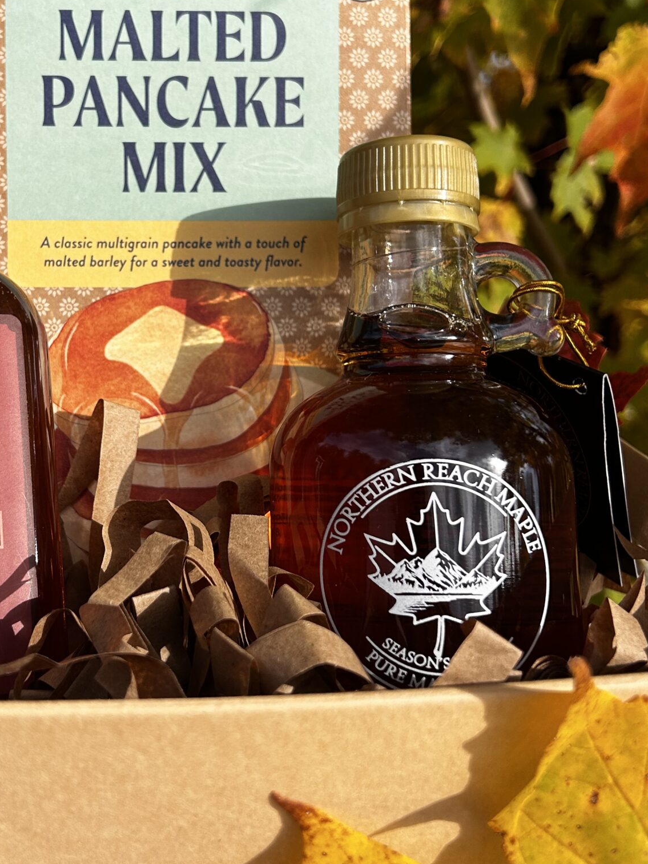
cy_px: 358
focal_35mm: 44
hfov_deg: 32.4
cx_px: 186
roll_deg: -4.2
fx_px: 1098
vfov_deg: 42.8
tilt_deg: -14.5
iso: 50
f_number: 1.5
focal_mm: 5.7
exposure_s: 1/2513
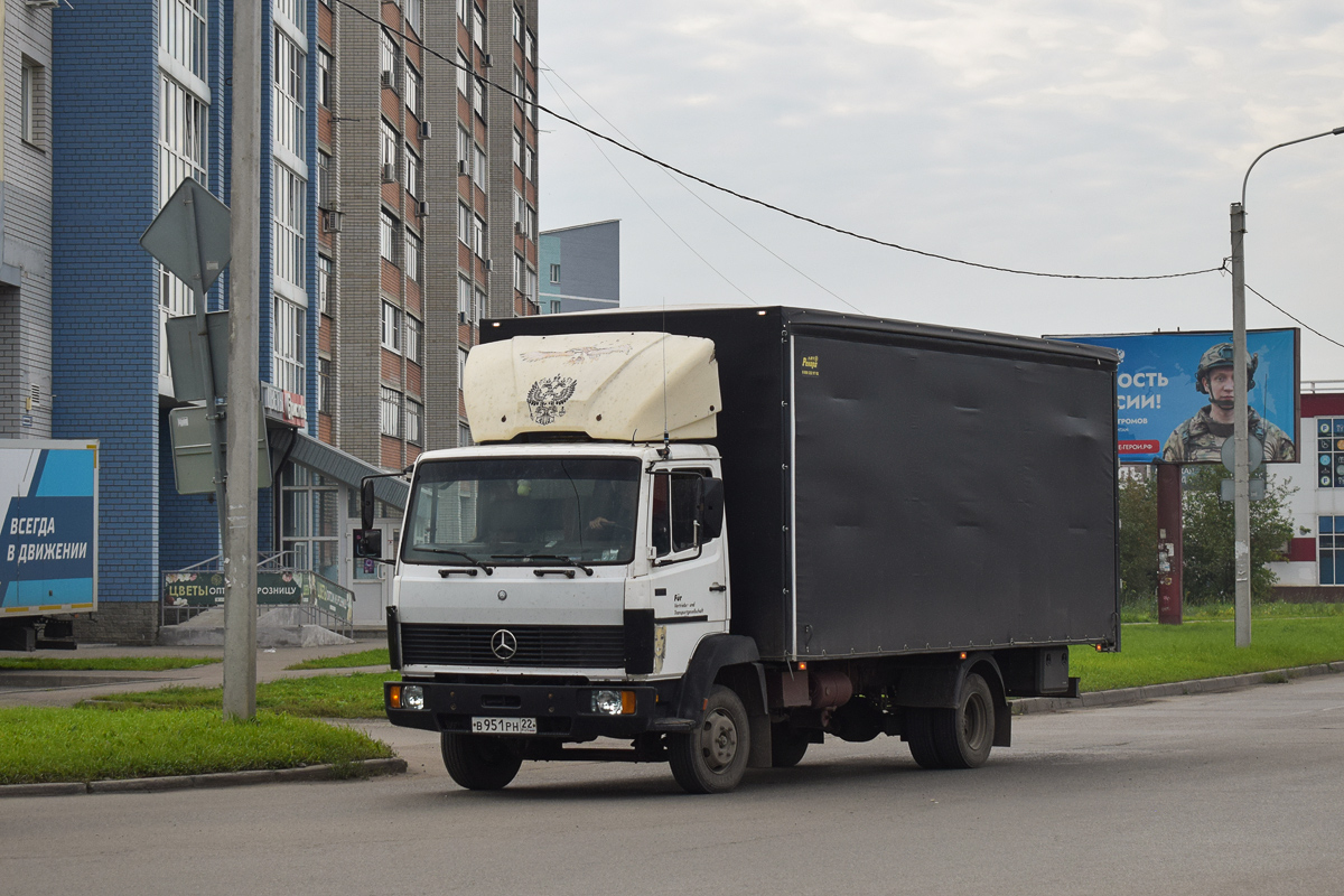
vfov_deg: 18.9
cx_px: 672
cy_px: 448
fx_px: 2688
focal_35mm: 72
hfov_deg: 28.1
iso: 400
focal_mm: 48
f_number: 6.3
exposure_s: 1/1000
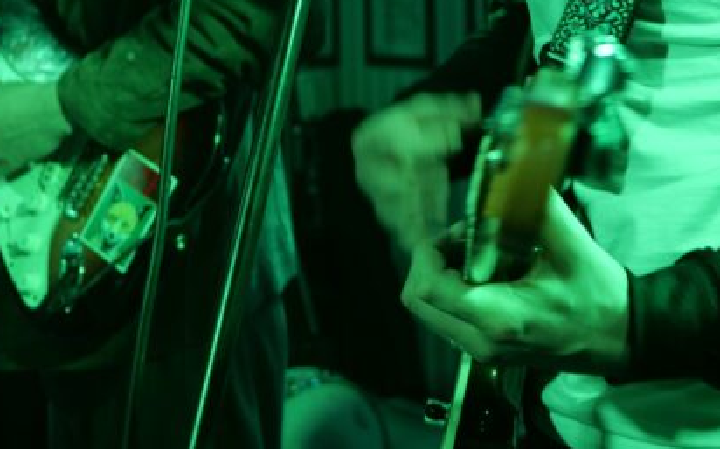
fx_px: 1392
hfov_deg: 29.0
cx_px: 395
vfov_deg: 17.2
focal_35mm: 71
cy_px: -142
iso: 800
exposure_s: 1/60
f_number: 4
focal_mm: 28
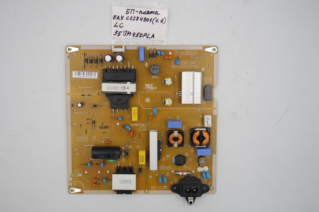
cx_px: 160
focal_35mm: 45
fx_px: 399
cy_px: 106
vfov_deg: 29.9
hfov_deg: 43.6
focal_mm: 17
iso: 160
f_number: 5
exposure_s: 1/100
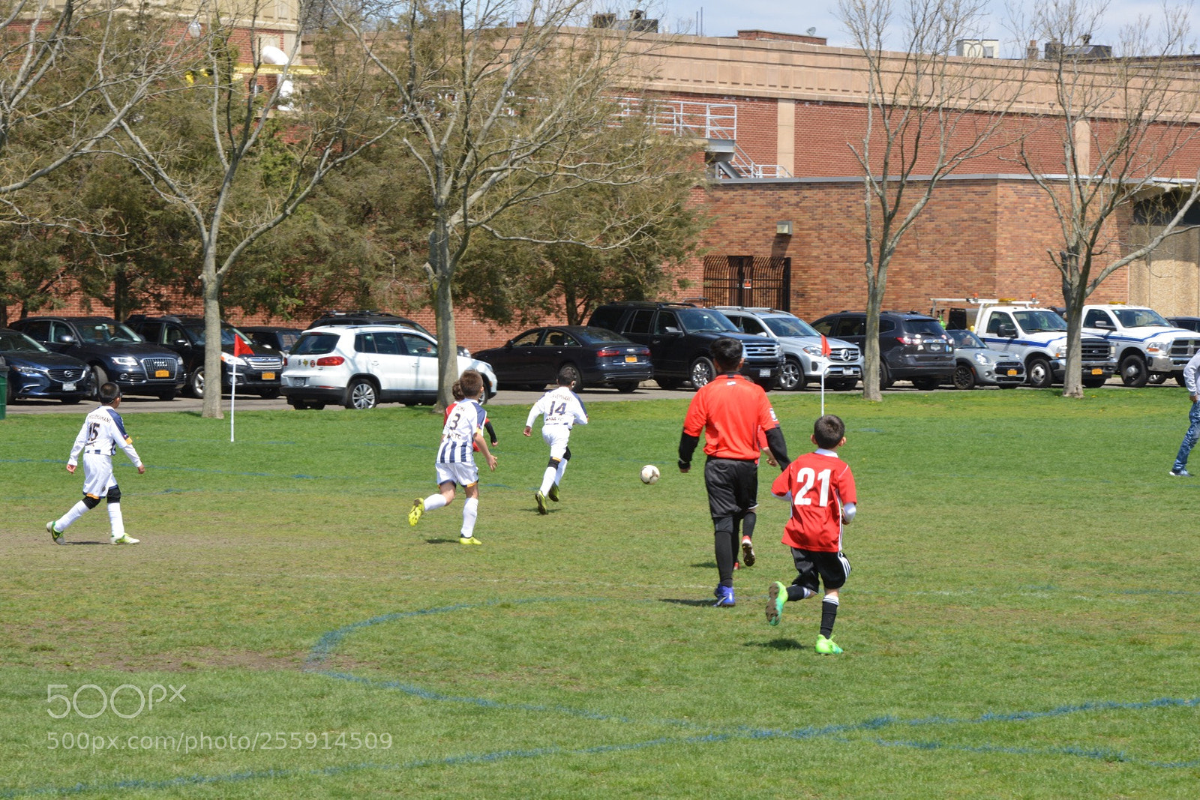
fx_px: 4833
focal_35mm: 145
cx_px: 600
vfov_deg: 9.5
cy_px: 400
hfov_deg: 14.2
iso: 560
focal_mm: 145
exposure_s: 1/125
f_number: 22
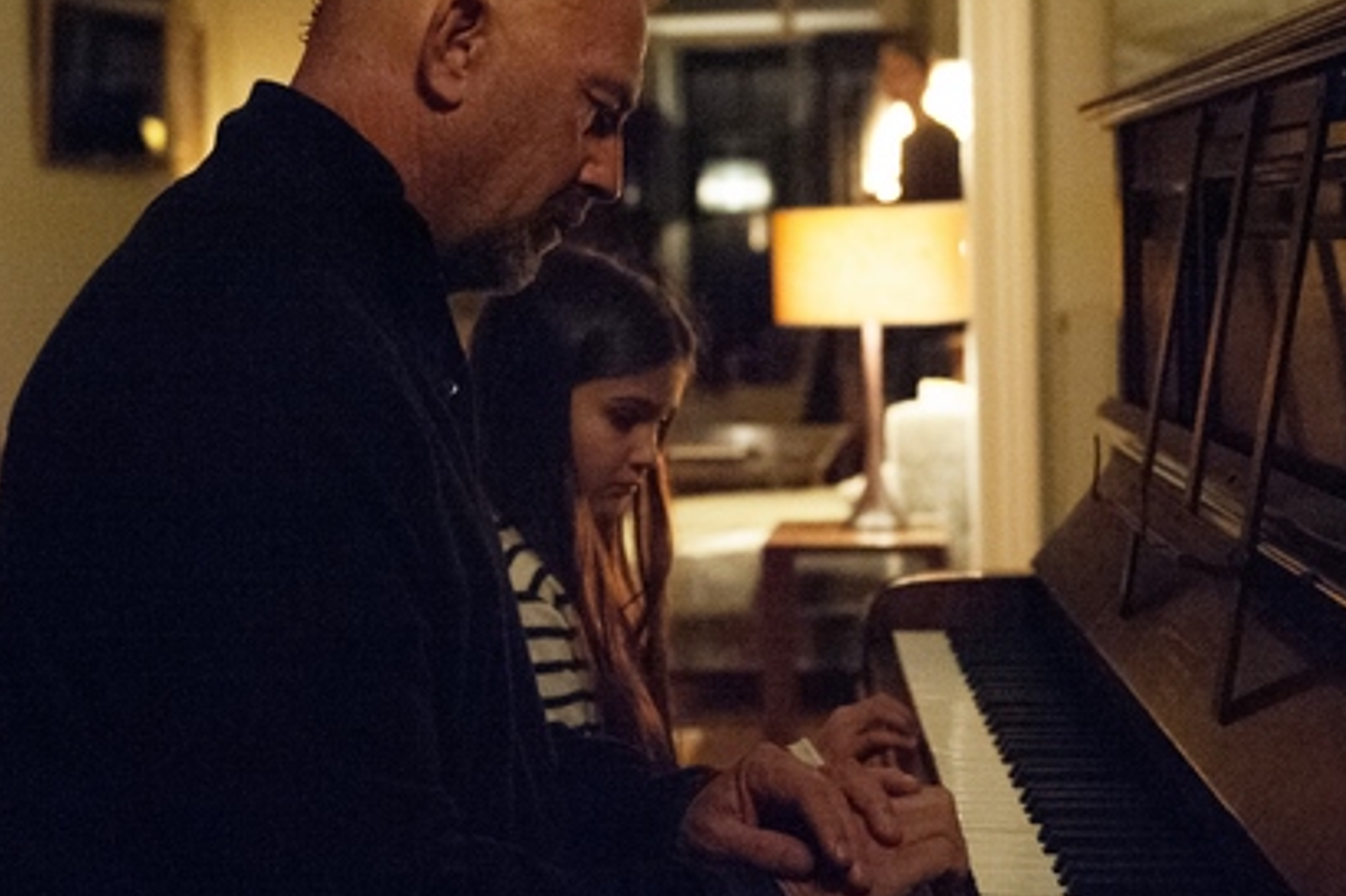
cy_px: 348
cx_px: 742
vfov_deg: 23.3
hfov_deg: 34.5
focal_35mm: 58
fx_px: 2168
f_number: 2.8
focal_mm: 34
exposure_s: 1/160
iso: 5000
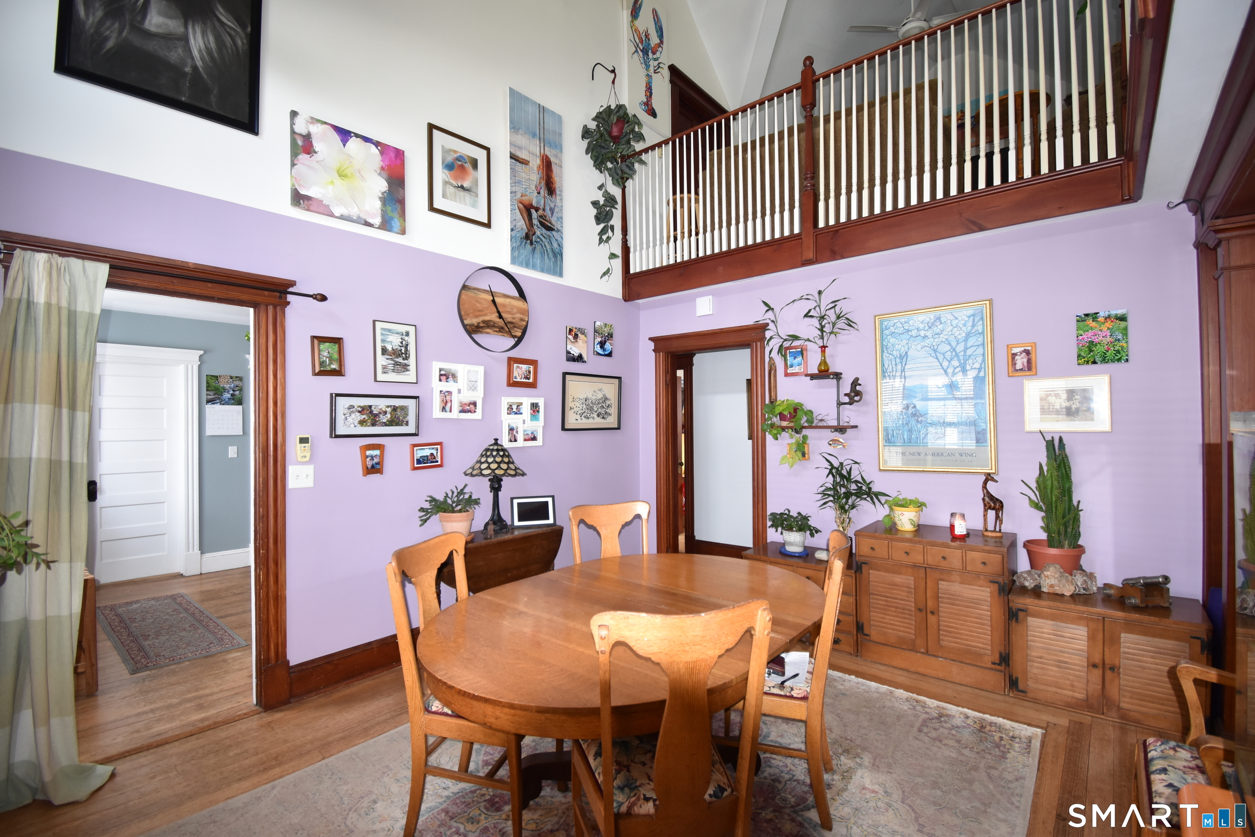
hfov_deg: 100.4
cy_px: 418
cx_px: 628
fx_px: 523
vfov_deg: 77.3
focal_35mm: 15
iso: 560
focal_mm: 10
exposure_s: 1/15
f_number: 4.5
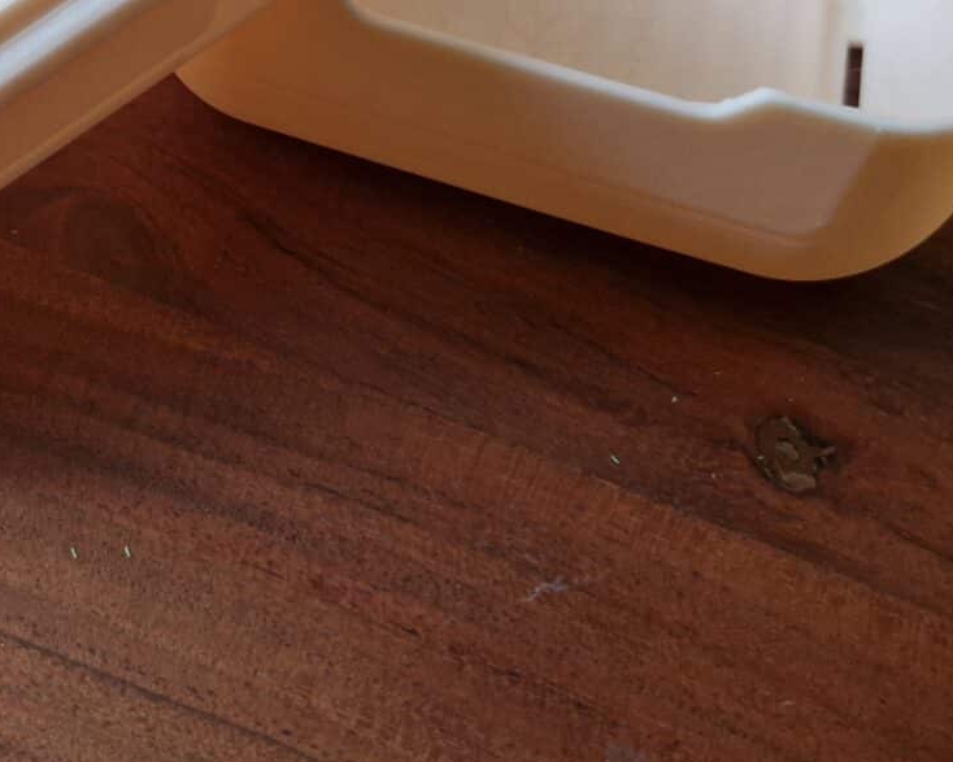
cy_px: 145
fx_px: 1325
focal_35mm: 47
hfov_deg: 38.3
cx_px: 214
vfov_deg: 31.2
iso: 64
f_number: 1.8
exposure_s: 1/100
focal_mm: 5.4
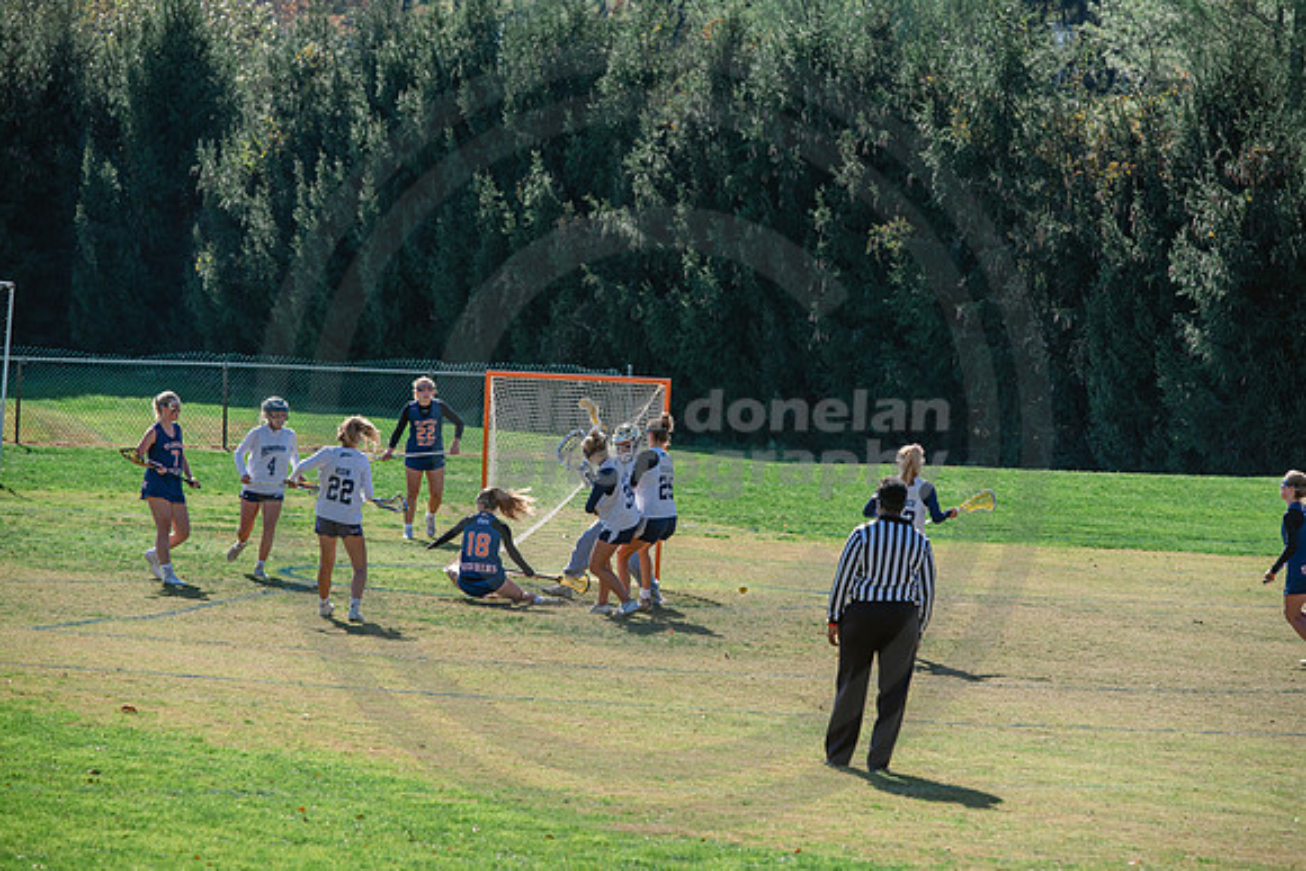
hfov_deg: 11.1
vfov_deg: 7.4
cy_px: 436
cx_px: 653
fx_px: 6713
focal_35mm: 185
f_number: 5.6
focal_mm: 185
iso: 250
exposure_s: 1/2000
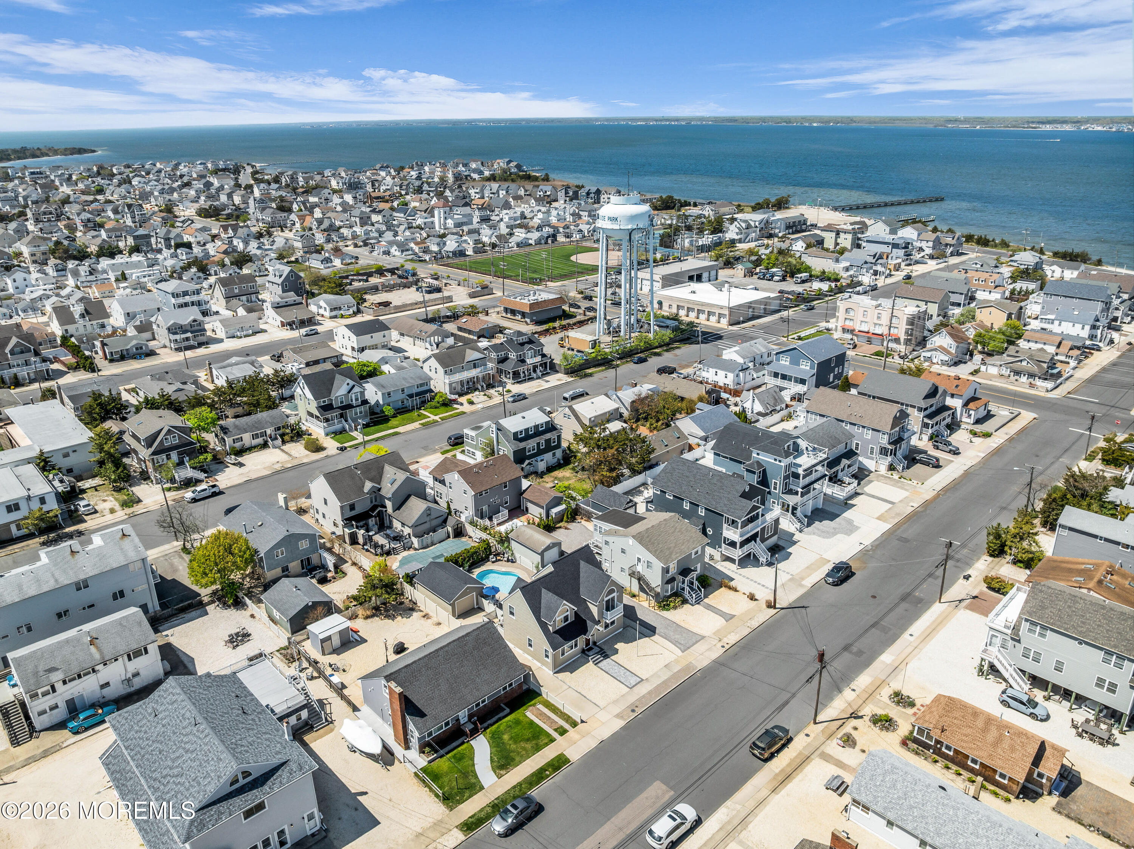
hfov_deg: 71.6
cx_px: 567
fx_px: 786
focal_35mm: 24
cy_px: 424
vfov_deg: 56.8
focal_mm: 12.29
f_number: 2.8
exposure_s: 1/2000
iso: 100
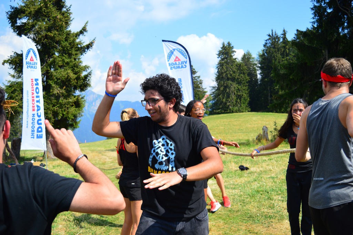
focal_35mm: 36
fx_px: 353
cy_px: 118
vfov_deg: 36.8
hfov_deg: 53.2
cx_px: 176
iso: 200
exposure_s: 1/1000
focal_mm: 24
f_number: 4.5
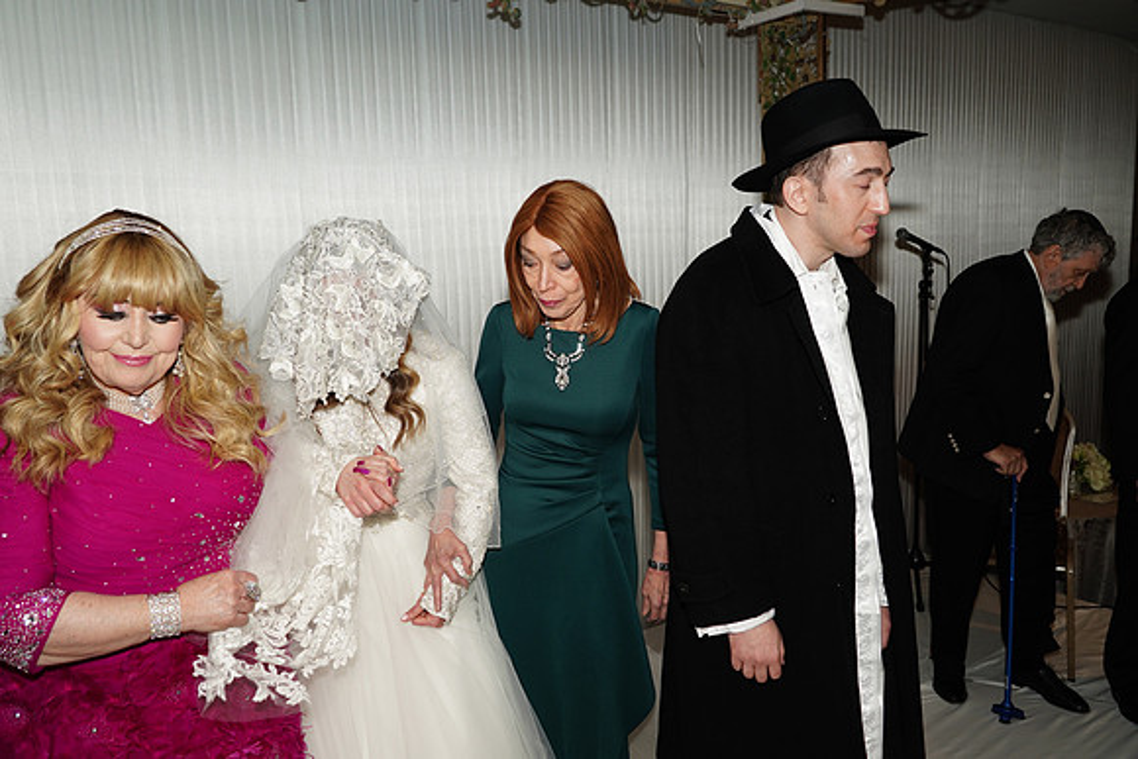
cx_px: 569
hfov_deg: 63.6
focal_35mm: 29
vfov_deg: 45.0
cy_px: 380
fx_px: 917
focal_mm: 29
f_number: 5
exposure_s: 1/80
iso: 250
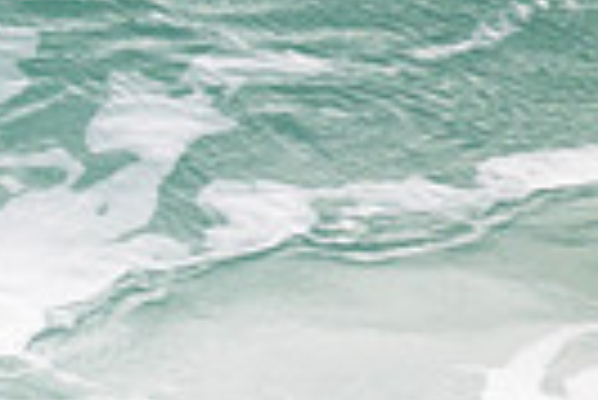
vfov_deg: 0.4
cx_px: -634
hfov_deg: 0.6
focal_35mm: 3476
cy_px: 191
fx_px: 57803
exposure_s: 1/2000
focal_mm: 800
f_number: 11
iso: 1000
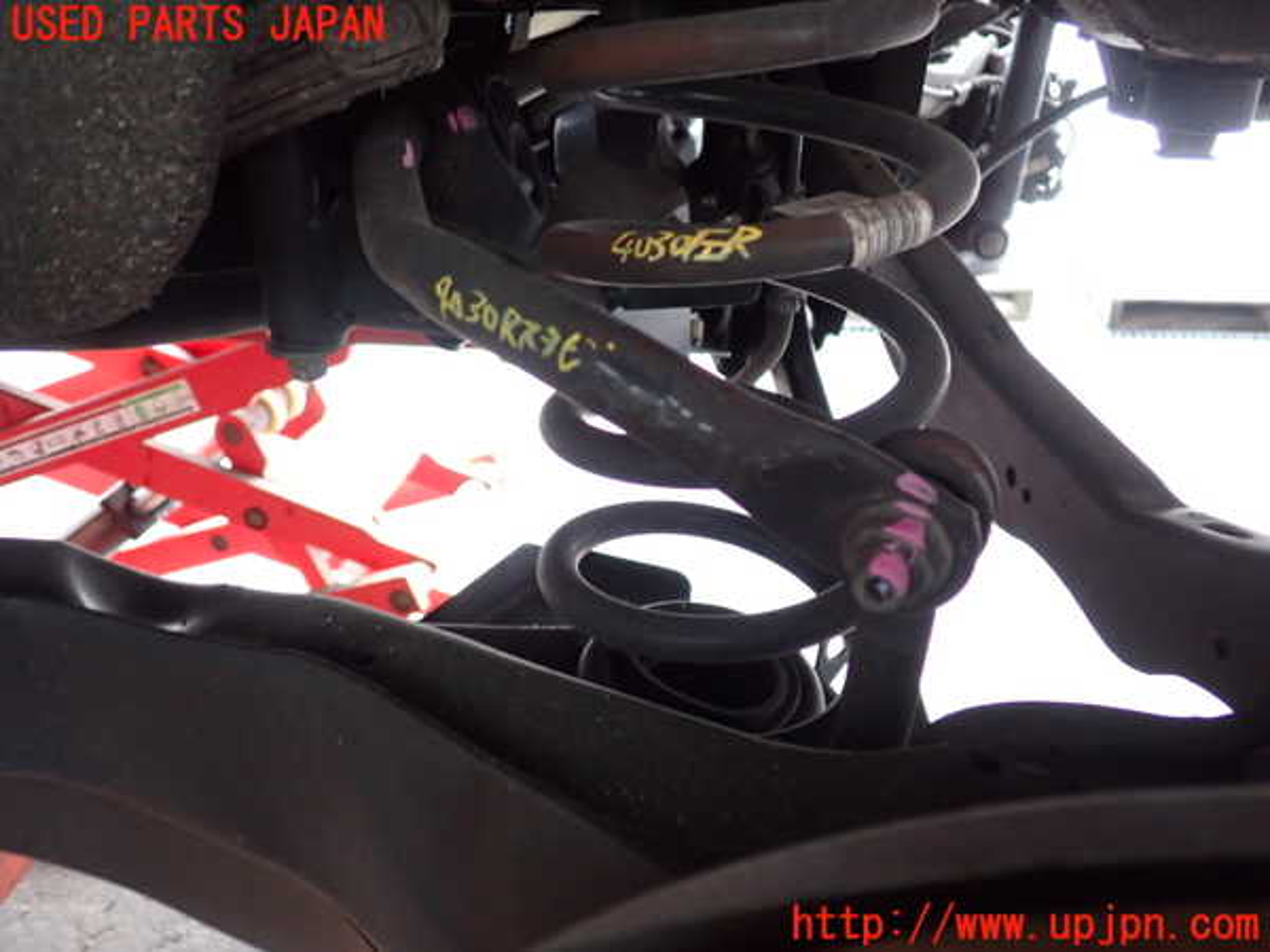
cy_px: 476
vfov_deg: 46.8
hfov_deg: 60.0
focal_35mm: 30
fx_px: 1101
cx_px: 635
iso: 400
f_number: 2.3
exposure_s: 1/30
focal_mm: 5.4
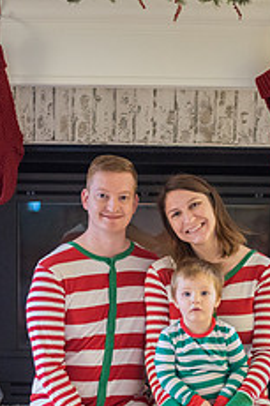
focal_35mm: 98
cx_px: 162
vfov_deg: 20.7
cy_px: 298
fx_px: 1104
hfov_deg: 13.9
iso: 1250
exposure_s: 1/200
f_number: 1.4
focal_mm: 50
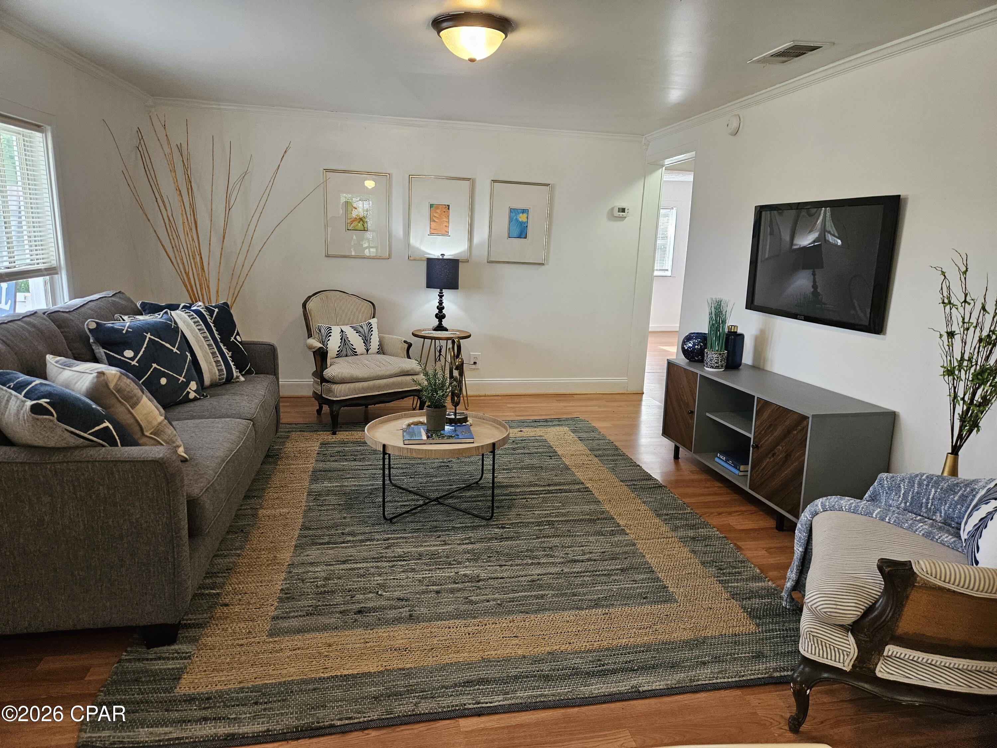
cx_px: 498
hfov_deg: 73.9
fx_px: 662
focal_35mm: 23
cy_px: 374
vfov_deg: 58.9
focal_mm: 5.4
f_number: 1.8
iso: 250
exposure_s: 1/120
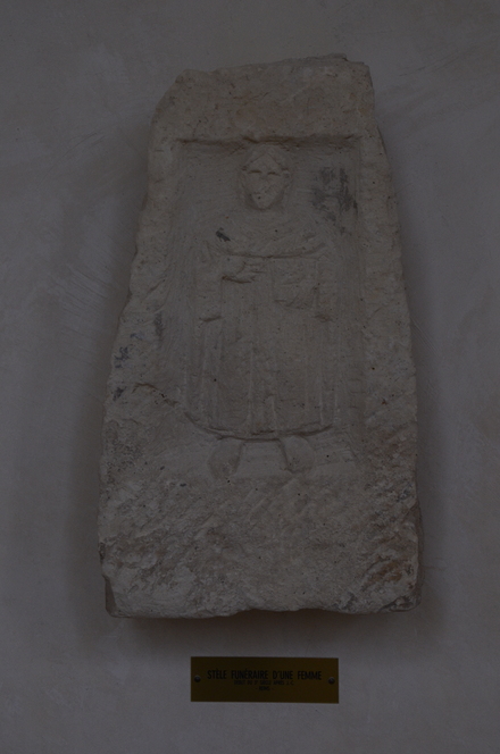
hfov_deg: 23.7
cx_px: 250
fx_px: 1192
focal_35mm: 57
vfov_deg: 35.1
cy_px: 377
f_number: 7.1
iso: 1000
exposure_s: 1/200
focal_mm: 38
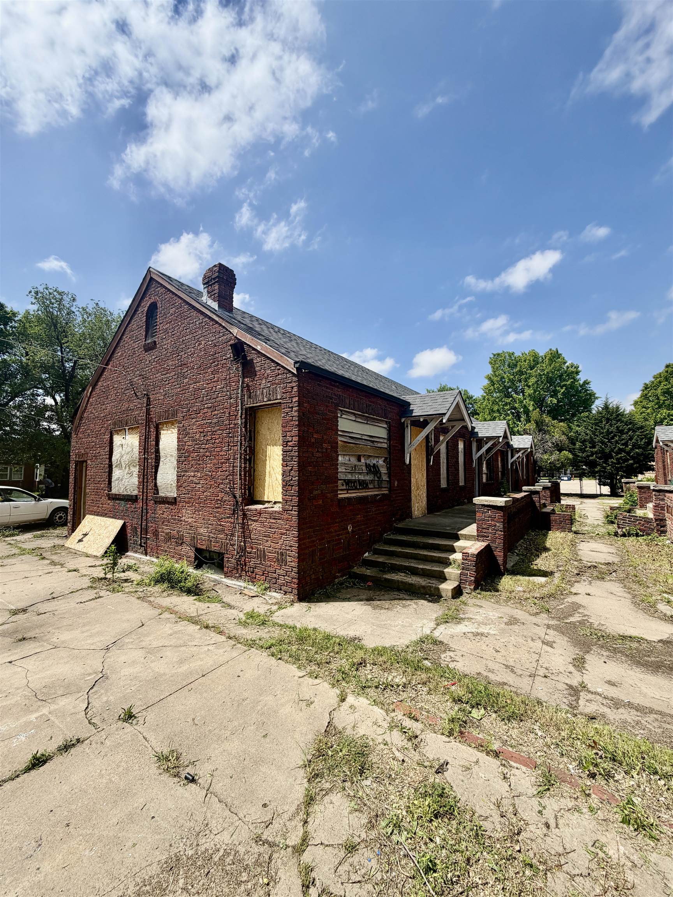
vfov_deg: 102.1
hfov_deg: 85.7
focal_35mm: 14
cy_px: 448
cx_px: 336
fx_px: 363
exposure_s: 1/1017
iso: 20
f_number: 2.2
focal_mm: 2.22
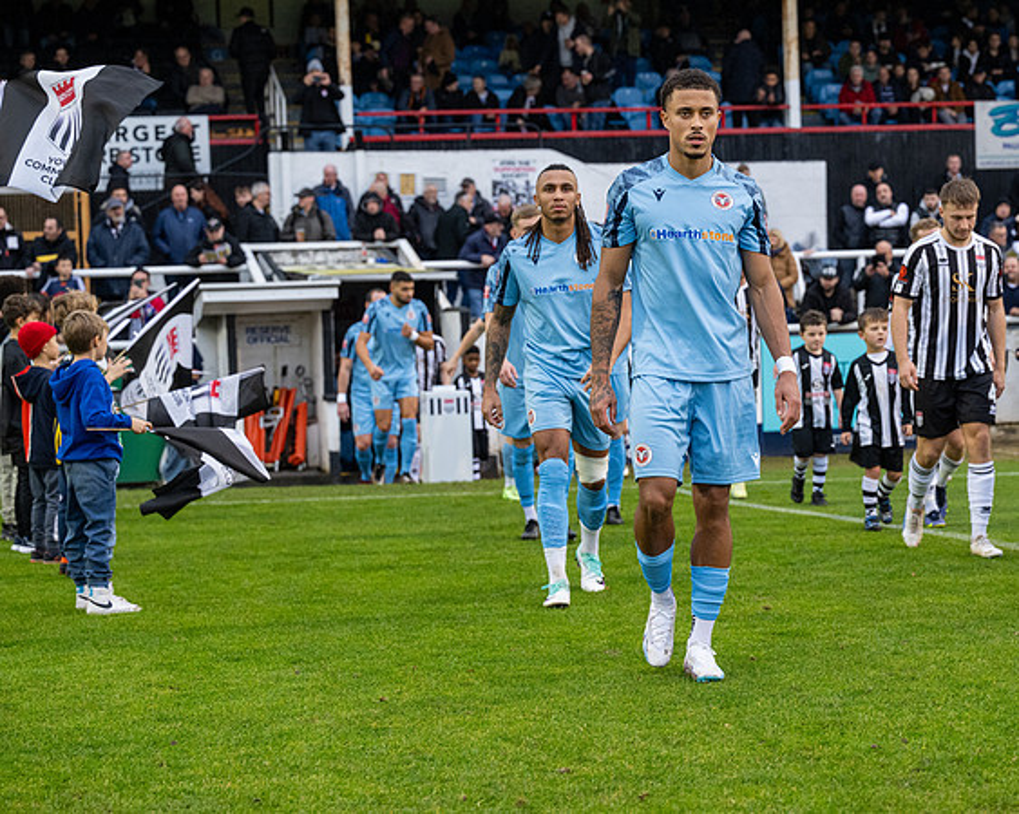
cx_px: 654
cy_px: 425
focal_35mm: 84
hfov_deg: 22.6
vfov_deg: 18.2
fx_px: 2541
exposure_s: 1/400
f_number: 4
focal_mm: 70
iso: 2000
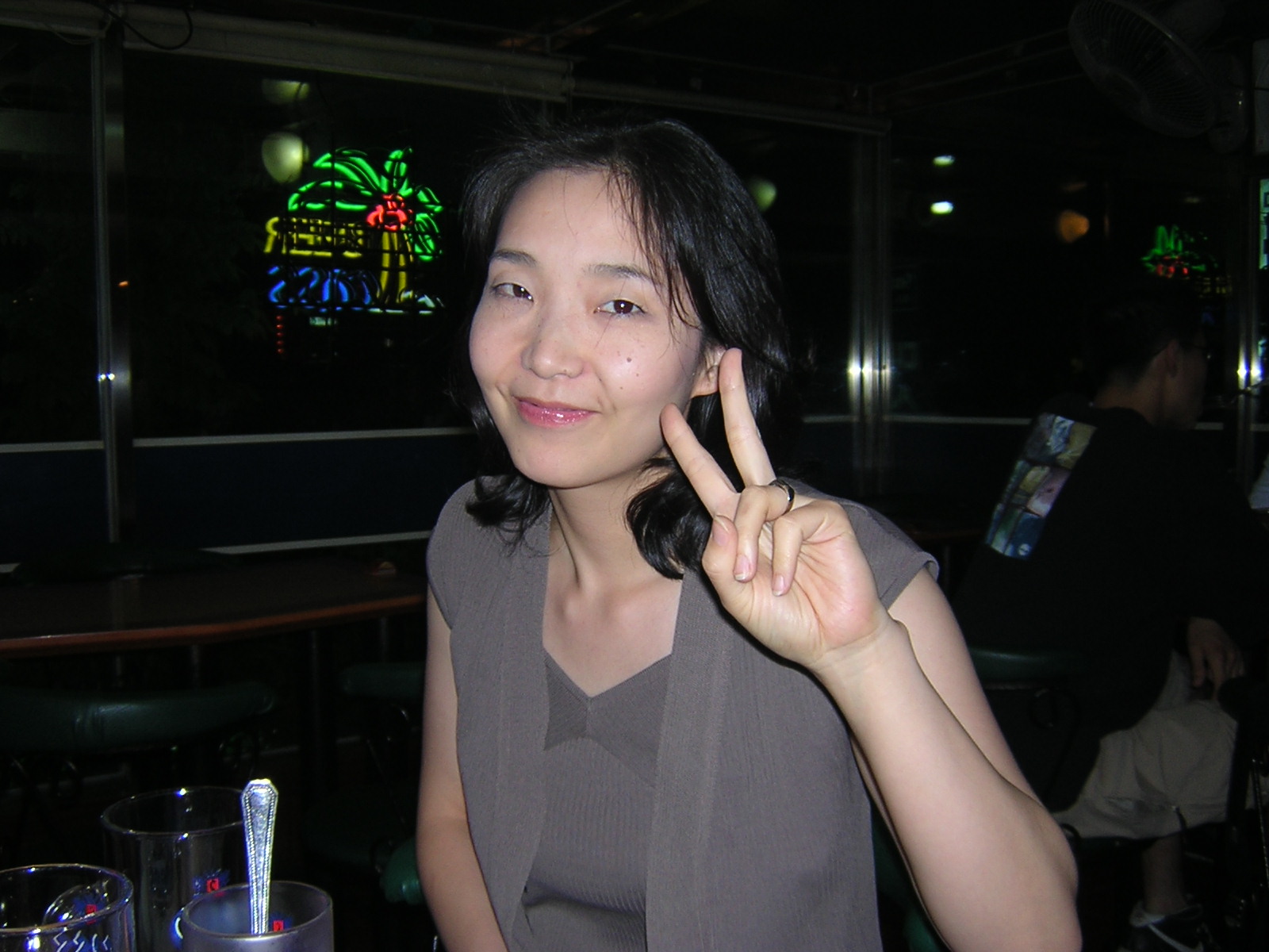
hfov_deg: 51.4
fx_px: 1320
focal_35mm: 36
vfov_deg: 39.7
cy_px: 476
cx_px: 634
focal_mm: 4.7
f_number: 2.6
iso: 100
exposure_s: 1/60.1
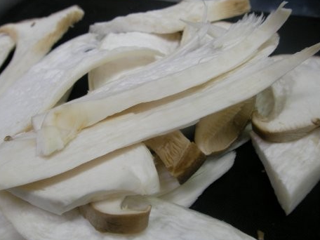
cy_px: 112
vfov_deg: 32.2
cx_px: 147
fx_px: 416
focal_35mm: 45
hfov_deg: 42.0
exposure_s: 1/20.2
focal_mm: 6.3
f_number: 3.5
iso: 100
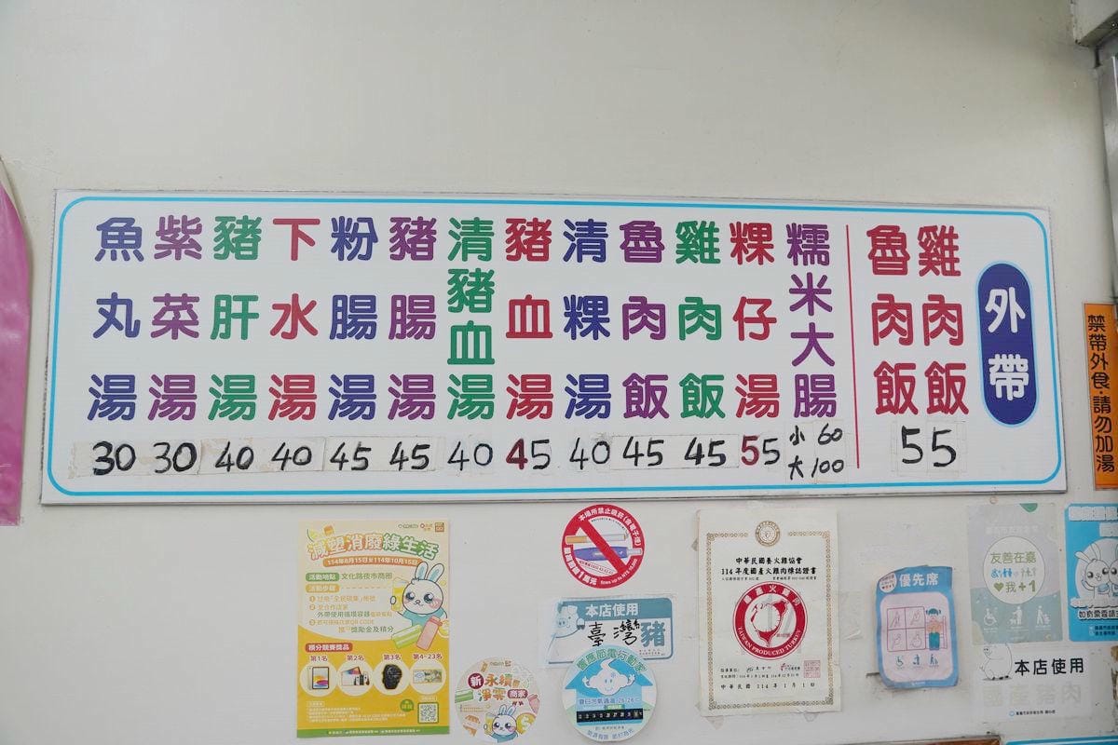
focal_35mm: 30
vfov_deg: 43.6
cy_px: 372
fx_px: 932
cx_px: 559
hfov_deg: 61.9
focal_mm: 30
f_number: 4
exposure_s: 1/160
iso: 1000
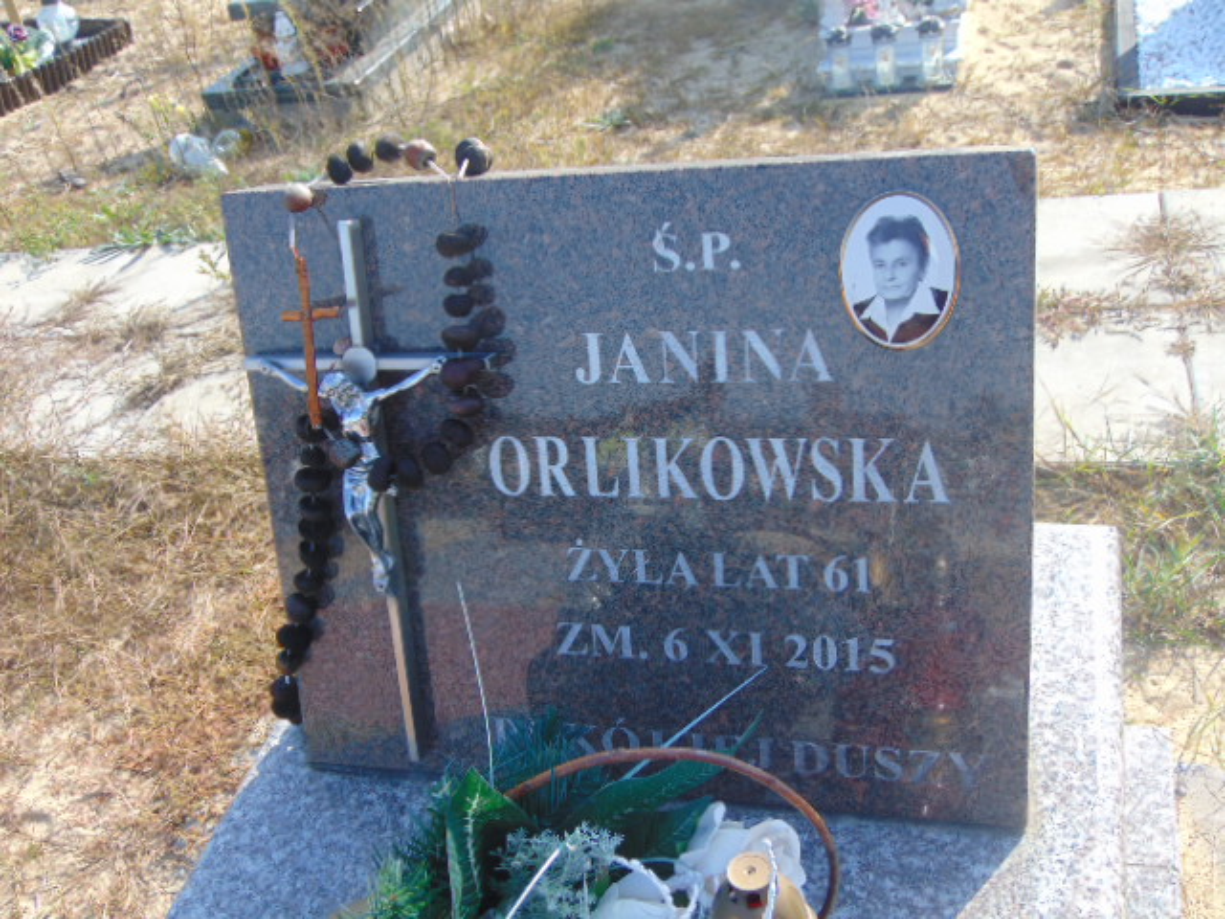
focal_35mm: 39
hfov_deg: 47.9
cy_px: 460
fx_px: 1380
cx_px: 612
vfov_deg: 36.8
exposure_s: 1/400
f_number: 3.3
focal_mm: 6.9
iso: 80
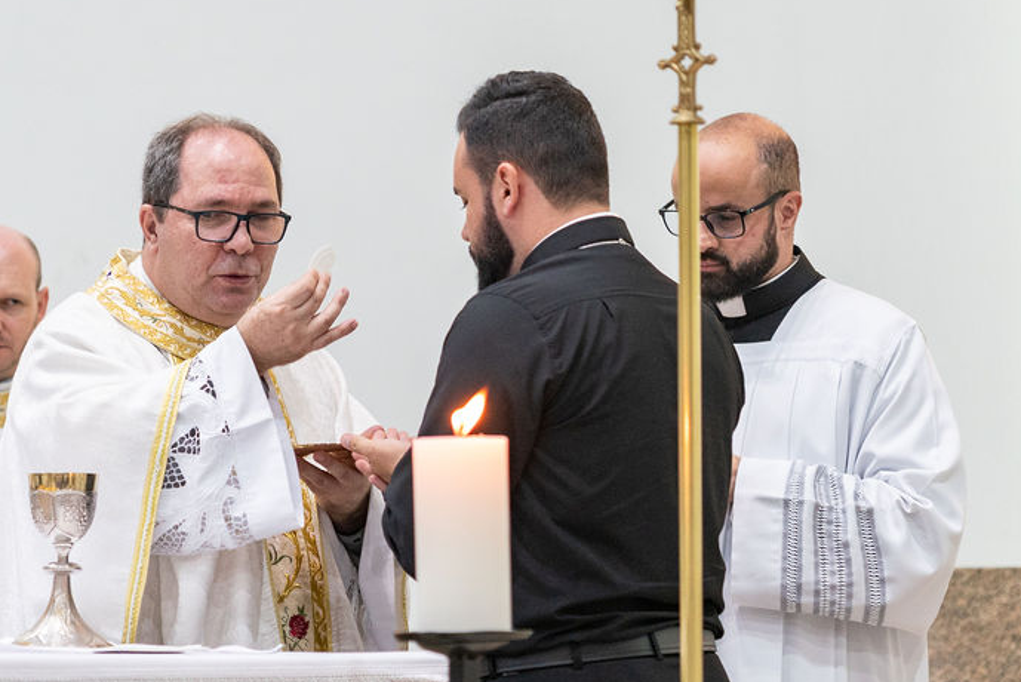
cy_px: 259
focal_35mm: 156
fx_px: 4426
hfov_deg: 13.2
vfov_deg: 8.8
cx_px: 439
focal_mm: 70
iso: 1600
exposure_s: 1/125
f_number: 2.8
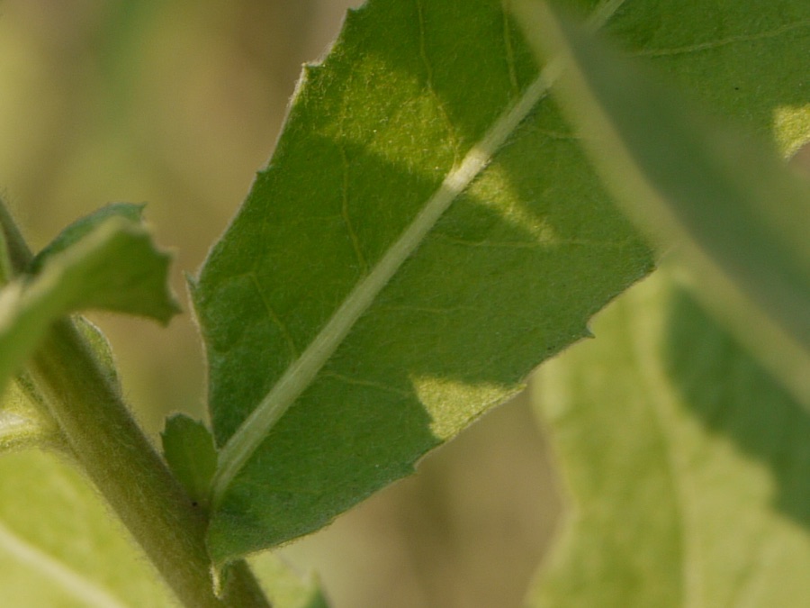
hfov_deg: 21.8
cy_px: 304
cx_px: 405
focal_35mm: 90
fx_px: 2106
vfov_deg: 16.4
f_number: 4.5
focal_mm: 45
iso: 100
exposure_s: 1/500
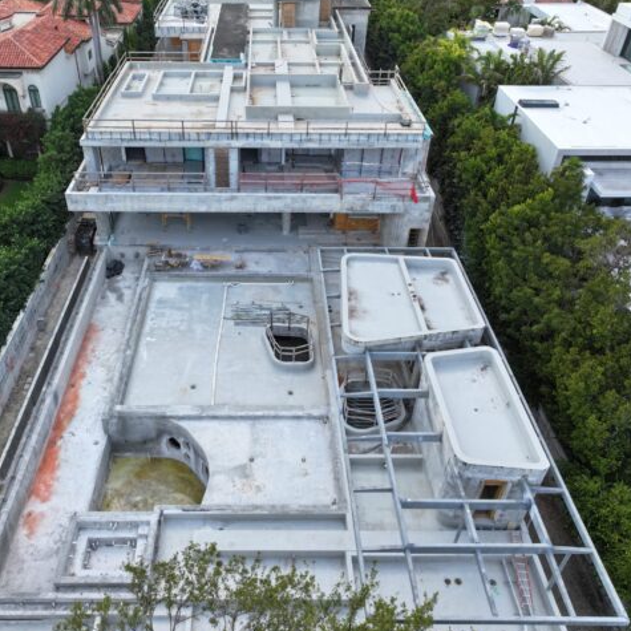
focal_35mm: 29
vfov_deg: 55.6
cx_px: 259
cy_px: 314
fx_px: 598
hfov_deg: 55.3
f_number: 2.8
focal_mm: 12.29
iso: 110
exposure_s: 1/400
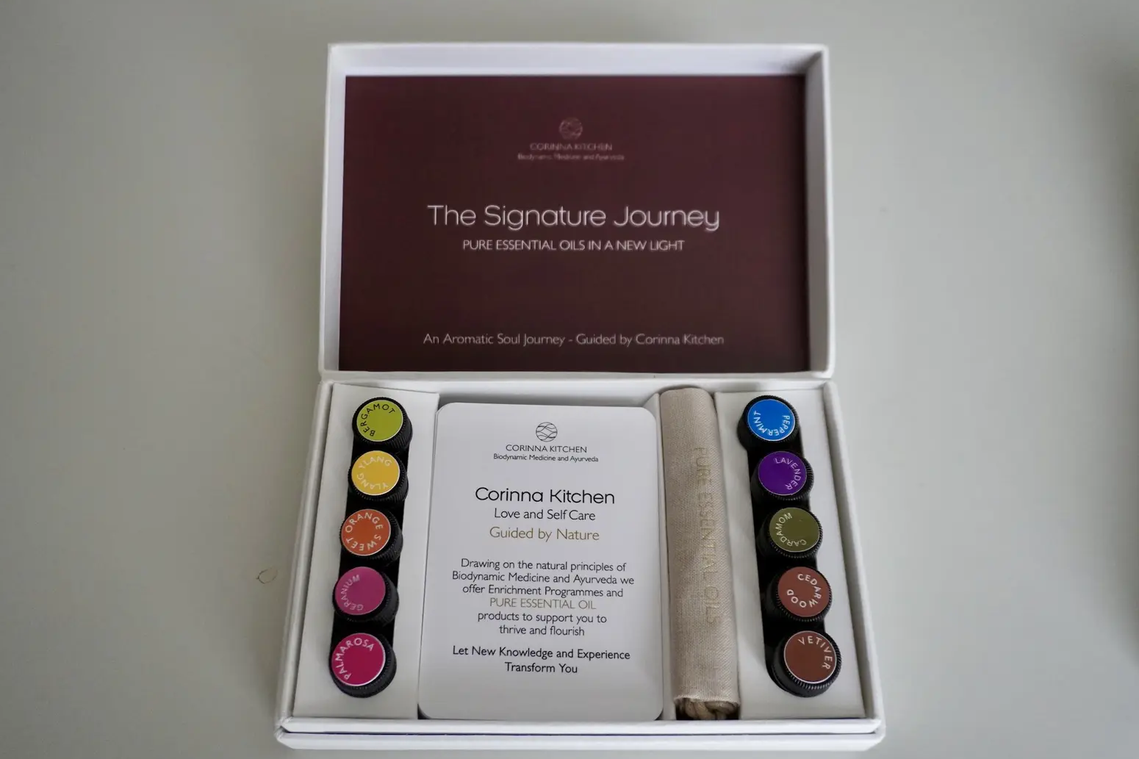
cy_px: 384
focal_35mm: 33
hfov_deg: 57.9
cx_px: 553
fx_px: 1029
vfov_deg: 40.5
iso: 2000
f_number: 4
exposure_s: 1/60
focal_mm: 21
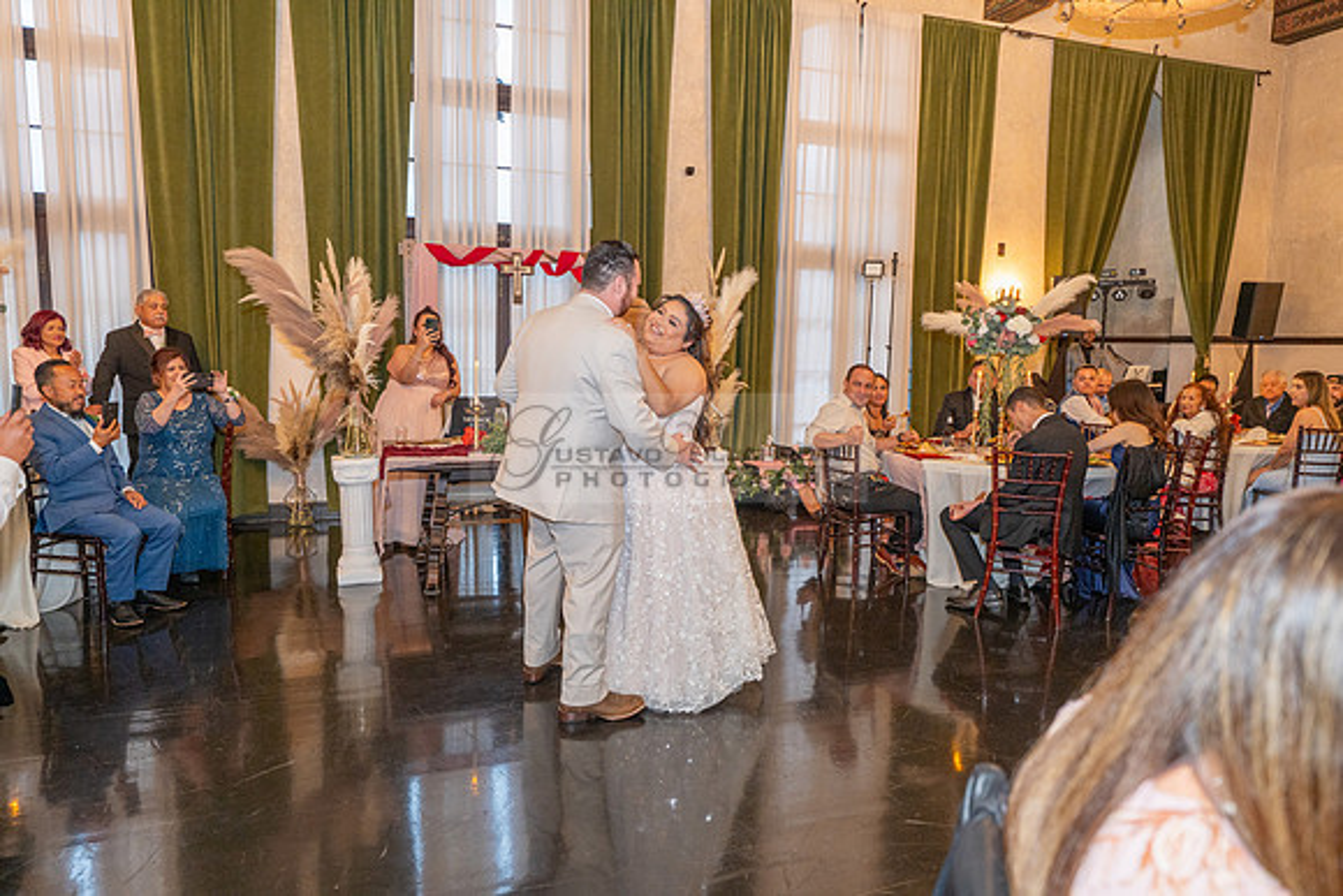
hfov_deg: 73.7
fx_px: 896
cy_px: 448
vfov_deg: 53.2
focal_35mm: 24
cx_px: 672
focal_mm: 24
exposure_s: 1/125
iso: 1600
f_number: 2.8
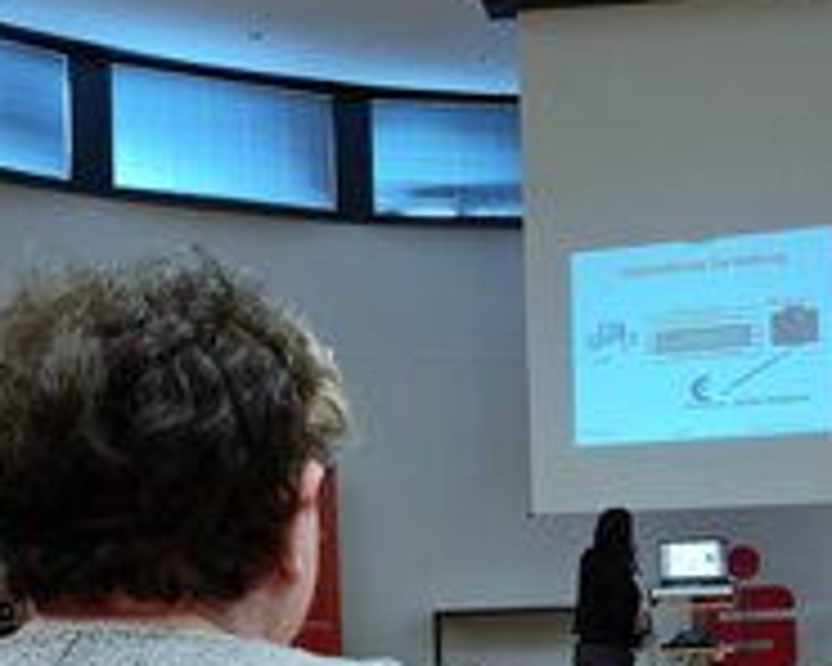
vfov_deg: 27.0
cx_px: 657
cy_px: 549
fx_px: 1354
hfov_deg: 33.2
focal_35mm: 55
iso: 250
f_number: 1.8
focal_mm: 5.4
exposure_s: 1/50
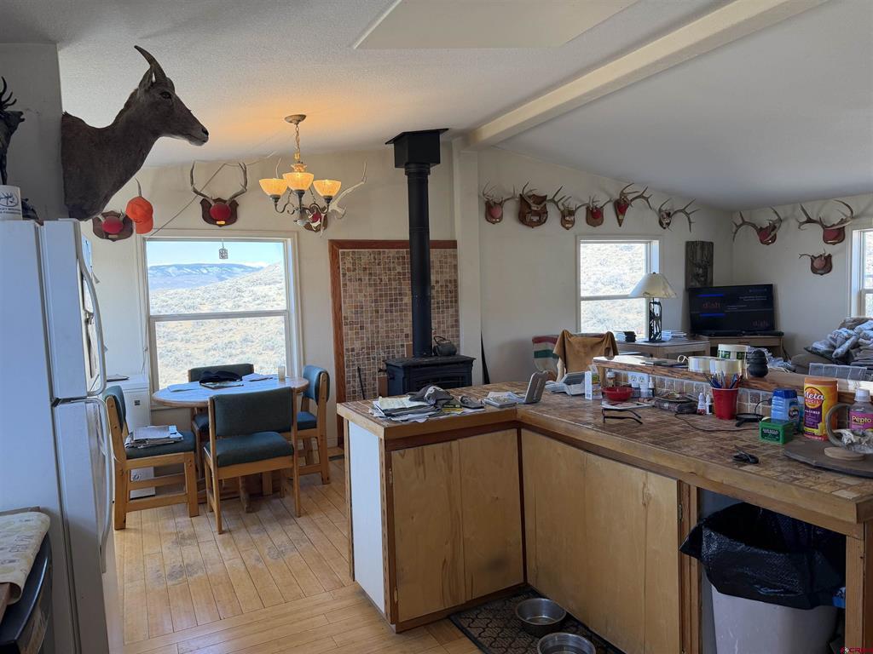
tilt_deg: -3.6
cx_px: 436
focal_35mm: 24
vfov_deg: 56.8
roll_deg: +2.5
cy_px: 327
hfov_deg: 71.6
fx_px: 605
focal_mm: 6.76
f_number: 1.78
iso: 125
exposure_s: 1/204
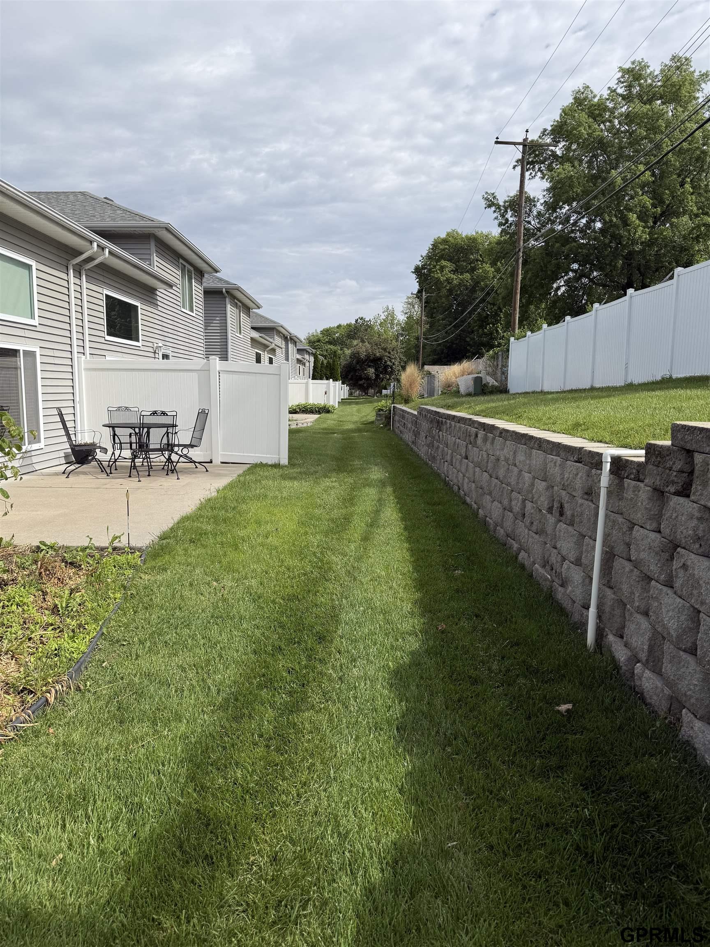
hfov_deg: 56.8
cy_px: 474
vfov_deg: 71.6
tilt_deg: -6.7
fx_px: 656
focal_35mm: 24
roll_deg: -0.4
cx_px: 355
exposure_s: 1/5714
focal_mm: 6.76
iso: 80
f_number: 1.78
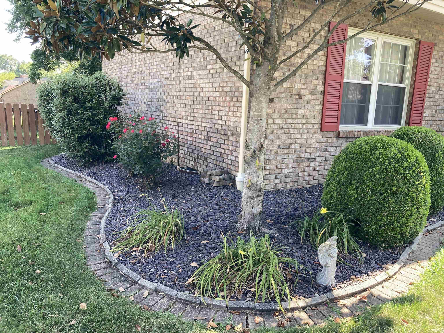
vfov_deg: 49.7
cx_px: 222
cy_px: 166
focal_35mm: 28
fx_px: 359
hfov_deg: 63.4
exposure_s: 1/121
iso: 25
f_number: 1.8
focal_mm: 3.99
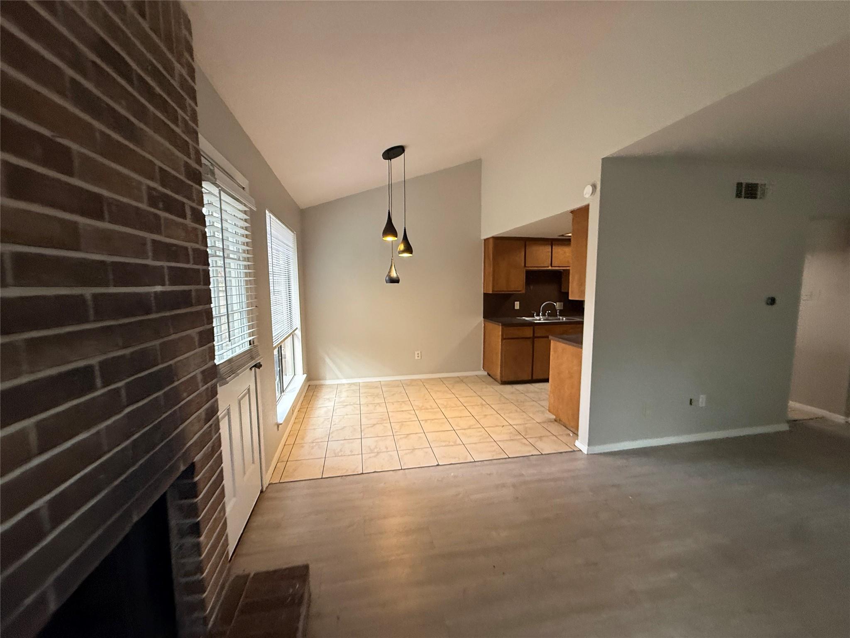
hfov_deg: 102.1
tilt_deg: -4.5
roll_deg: +0.0
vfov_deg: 85.7
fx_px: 344
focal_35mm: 14
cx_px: 425
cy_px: 319
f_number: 2.2
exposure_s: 1/60
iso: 250
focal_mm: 2.22
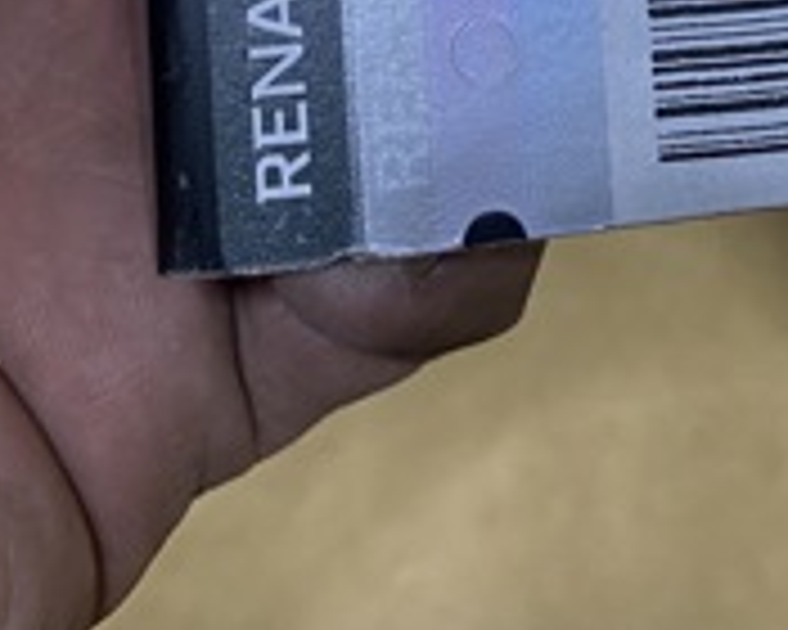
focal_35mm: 93
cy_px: -360
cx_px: 662
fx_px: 2169
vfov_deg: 15.1
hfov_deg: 20.3
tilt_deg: -45.0
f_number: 1.8
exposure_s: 1/50
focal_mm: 4.25
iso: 80
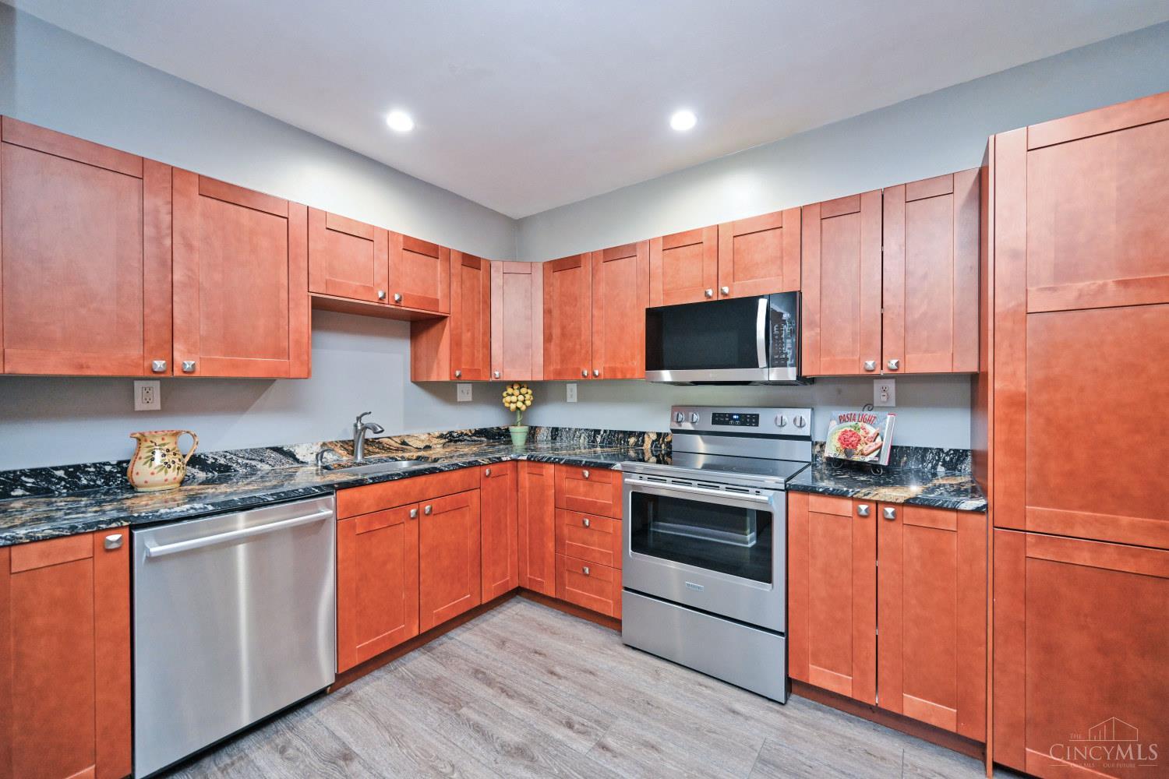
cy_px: 390
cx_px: 584
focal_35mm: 14
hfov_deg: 104.3
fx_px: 455
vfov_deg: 81.2
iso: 1600
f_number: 4
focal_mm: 14
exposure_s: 1/60
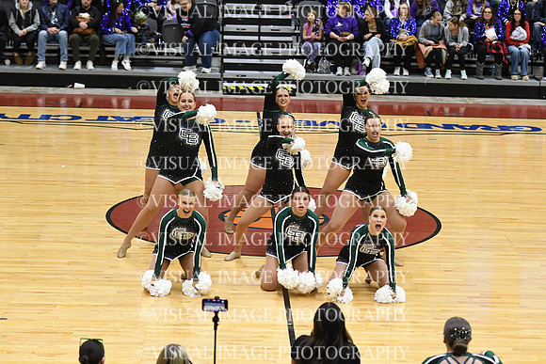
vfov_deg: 13.0
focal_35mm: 105
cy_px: 182
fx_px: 1593
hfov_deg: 19.5
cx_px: 273
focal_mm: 70
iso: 3200
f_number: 2.8
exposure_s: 1/400
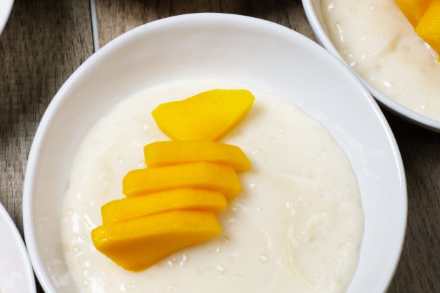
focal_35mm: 130
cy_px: 43
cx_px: 82
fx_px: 1588
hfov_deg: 15.7
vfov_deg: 10.5
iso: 200
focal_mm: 70
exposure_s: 1/100
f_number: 11
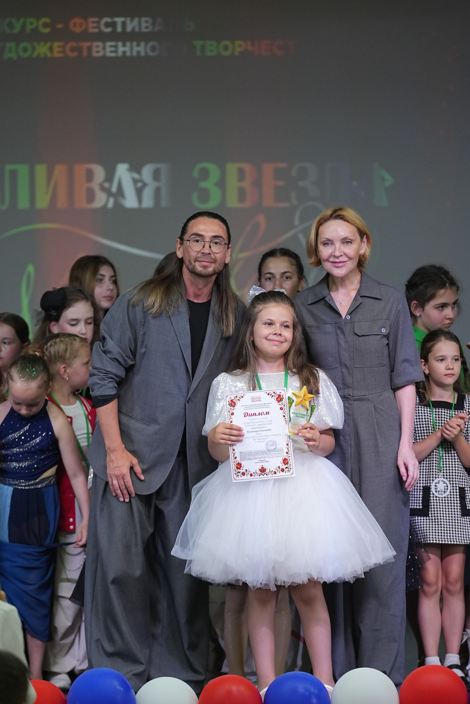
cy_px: 352
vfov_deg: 8.7
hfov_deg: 5.8
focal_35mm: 237
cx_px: 235
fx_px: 4641
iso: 1250
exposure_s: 1/400
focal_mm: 158
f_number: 2.8
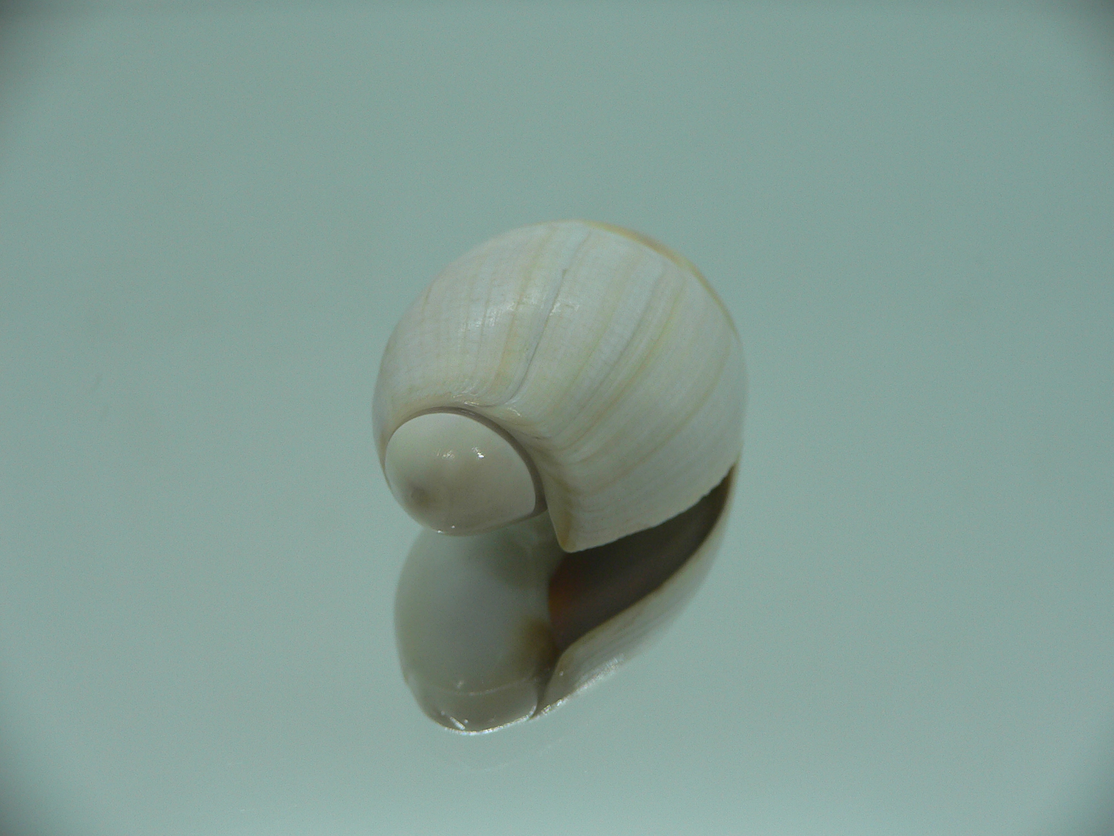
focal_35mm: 35
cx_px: 557
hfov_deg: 52.6
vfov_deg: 40.7
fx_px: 1126
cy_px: 418
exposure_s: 1/60
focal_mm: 4.6
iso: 80
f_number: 2.8
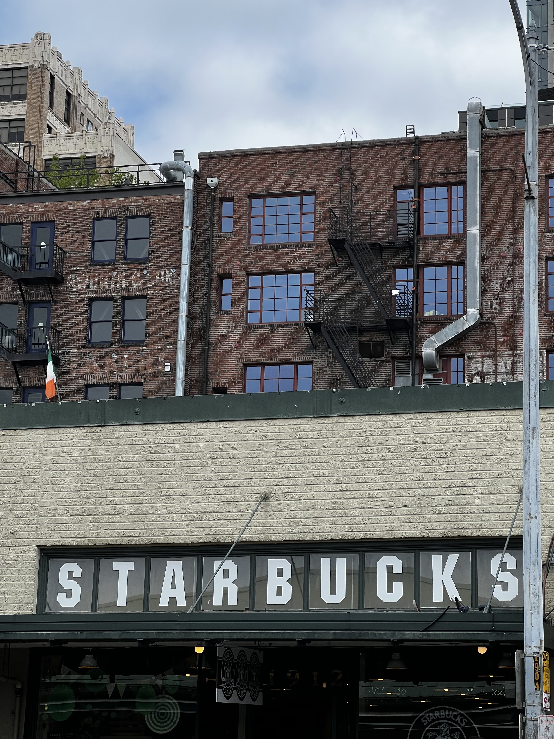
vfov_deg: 25.3
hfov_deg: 19.1
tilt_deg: +12.5
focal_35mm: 77
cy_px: 370
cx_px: 277
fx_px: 1643
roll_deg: -2.0
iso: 32
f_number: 2.8
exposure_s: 1/763
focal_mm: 9
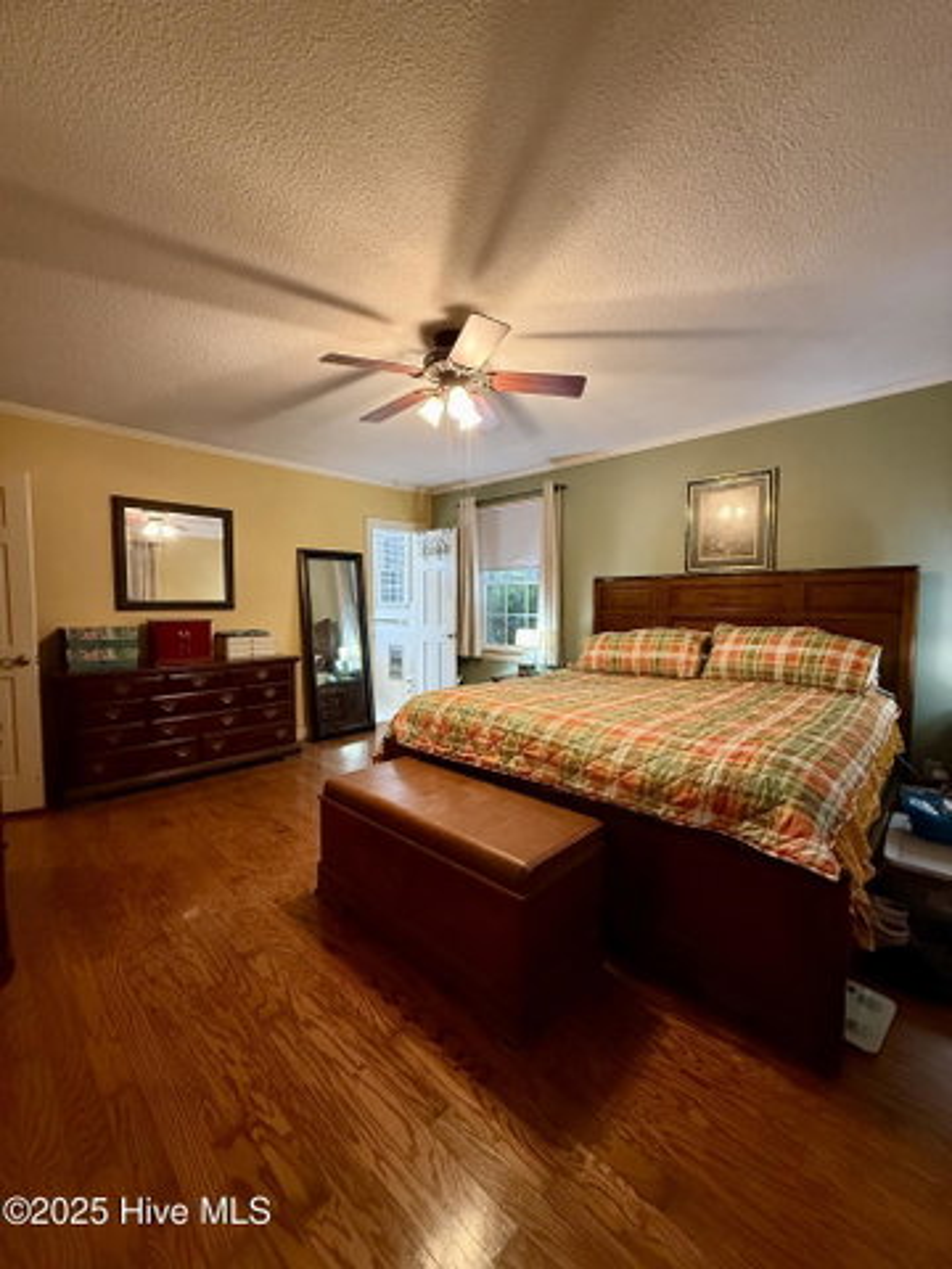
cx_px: 476
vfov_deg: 102.1
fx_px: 513
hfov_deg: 85.7
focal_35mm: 14
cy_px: 634
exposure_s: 1/60
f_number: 2.2
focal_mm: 2.22
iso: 640
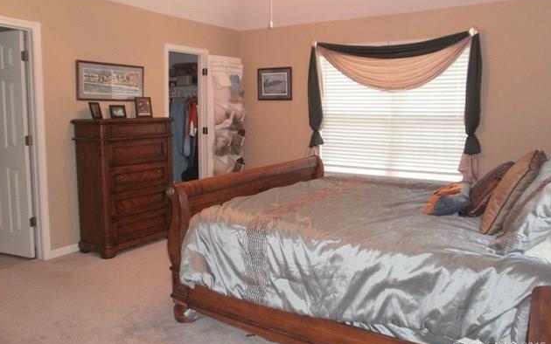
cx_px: 273
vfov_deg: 44.4
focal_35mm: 28
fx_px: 421
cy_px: 146
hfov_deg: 66.5
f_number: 2.6
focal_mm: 4.65
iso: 200
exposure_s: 1/25
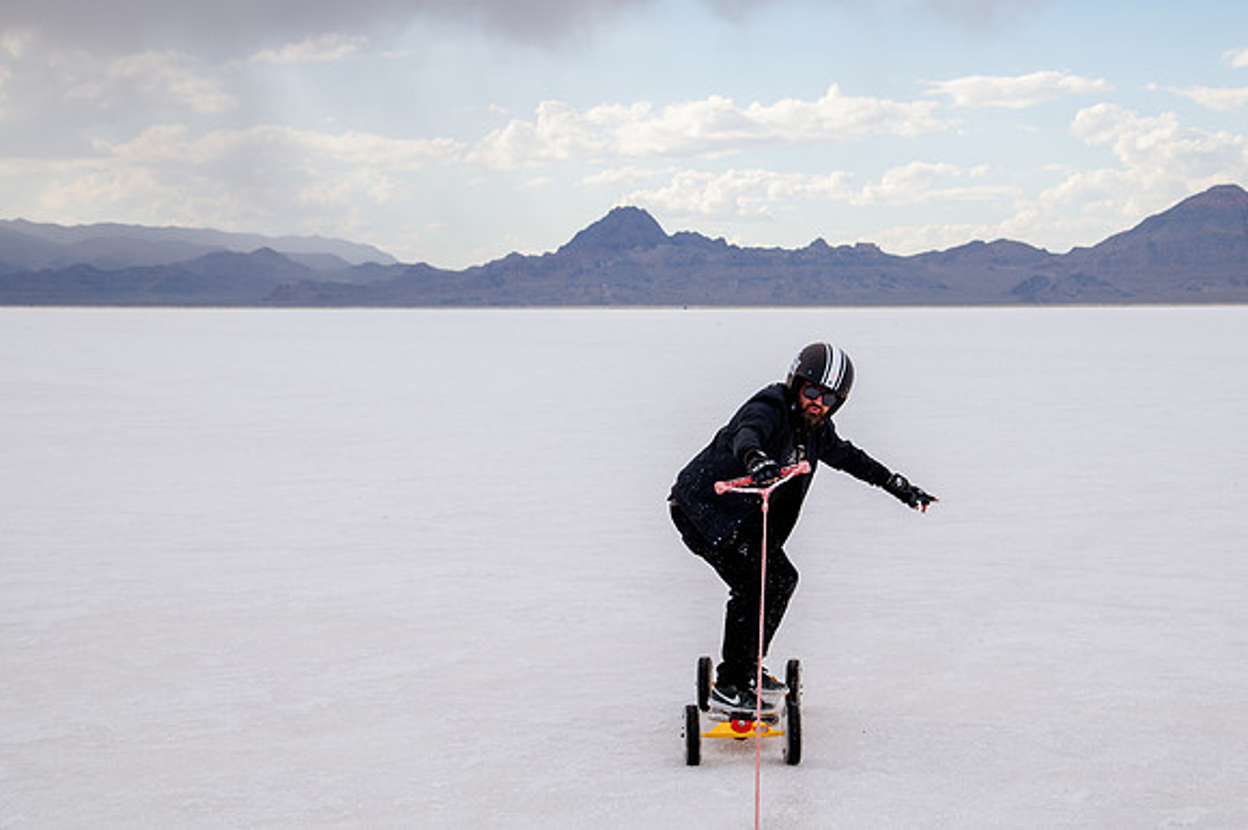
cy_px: 390
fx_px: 2273
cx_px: 686
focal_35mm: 66
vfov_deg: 20.7
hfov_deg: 30.7
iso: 100
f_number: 8
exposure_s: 1/320
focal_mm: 58
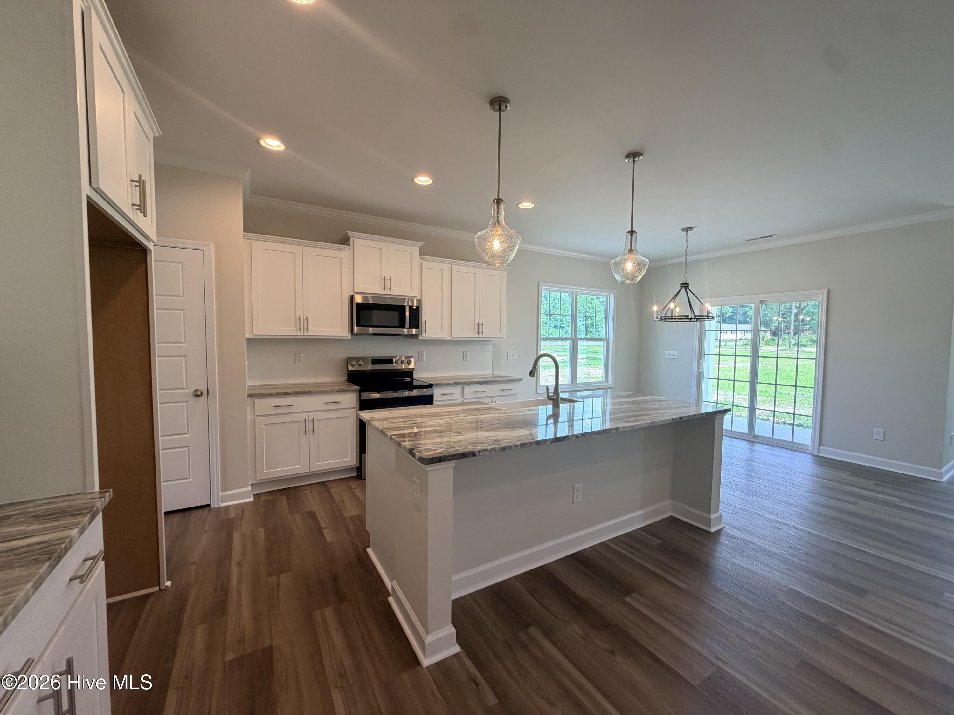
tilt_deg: -3.0
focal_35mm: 14
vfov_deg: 85.7
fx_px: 386
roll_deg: -0.4
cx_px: 477
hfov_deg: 102.1
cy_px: 358
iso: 100
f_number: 2.2
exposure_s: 1/120
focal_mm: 2.22
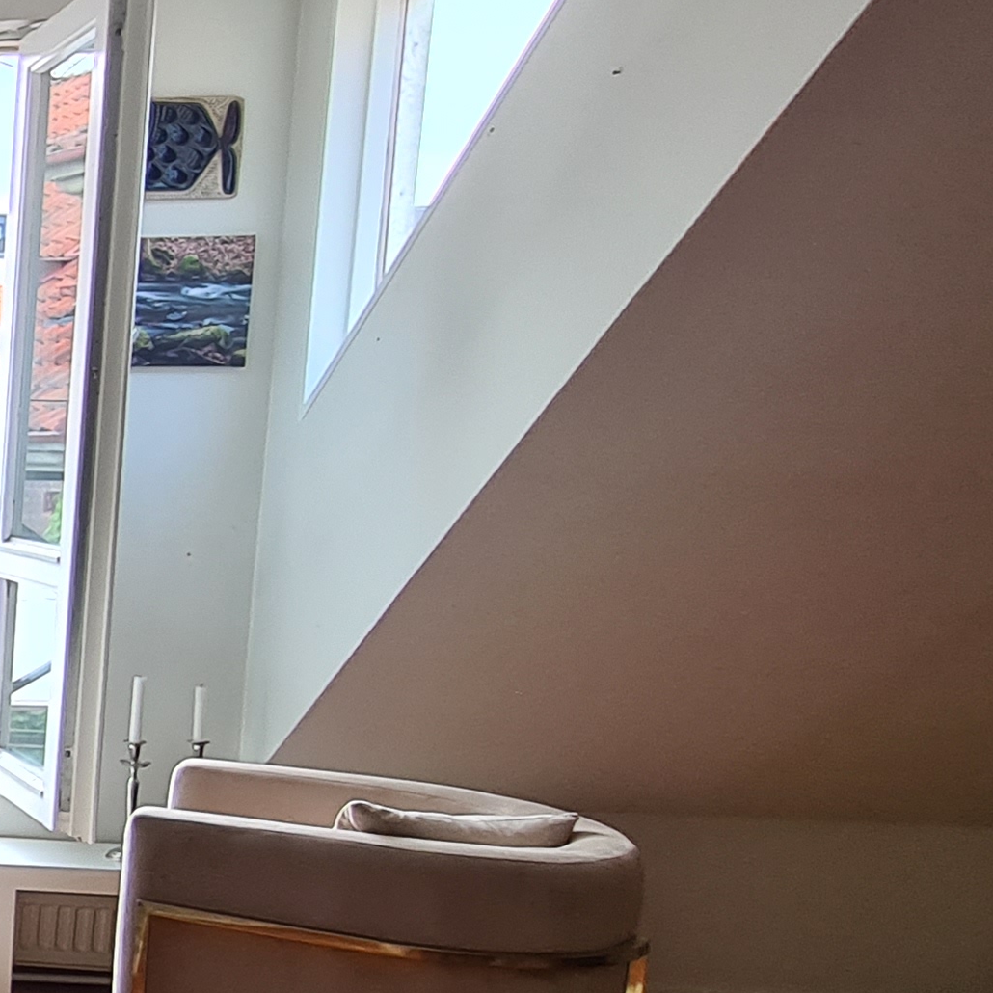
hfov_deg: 21.3
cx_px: -855
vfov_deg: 37.4
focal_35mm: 45
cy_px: 604
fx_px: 1460
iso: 100
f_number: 2.2
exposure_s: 1/50
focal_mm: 2.2
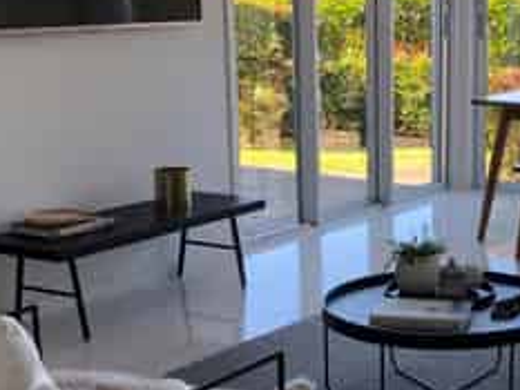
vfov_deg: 18.6
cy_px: 269
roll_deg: -0.1
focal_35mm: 79
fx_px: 1187
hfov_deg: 23.7
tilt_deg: -13.8
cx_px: 509
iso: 32
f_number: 1.8
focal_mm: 3.99
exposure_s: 1/120
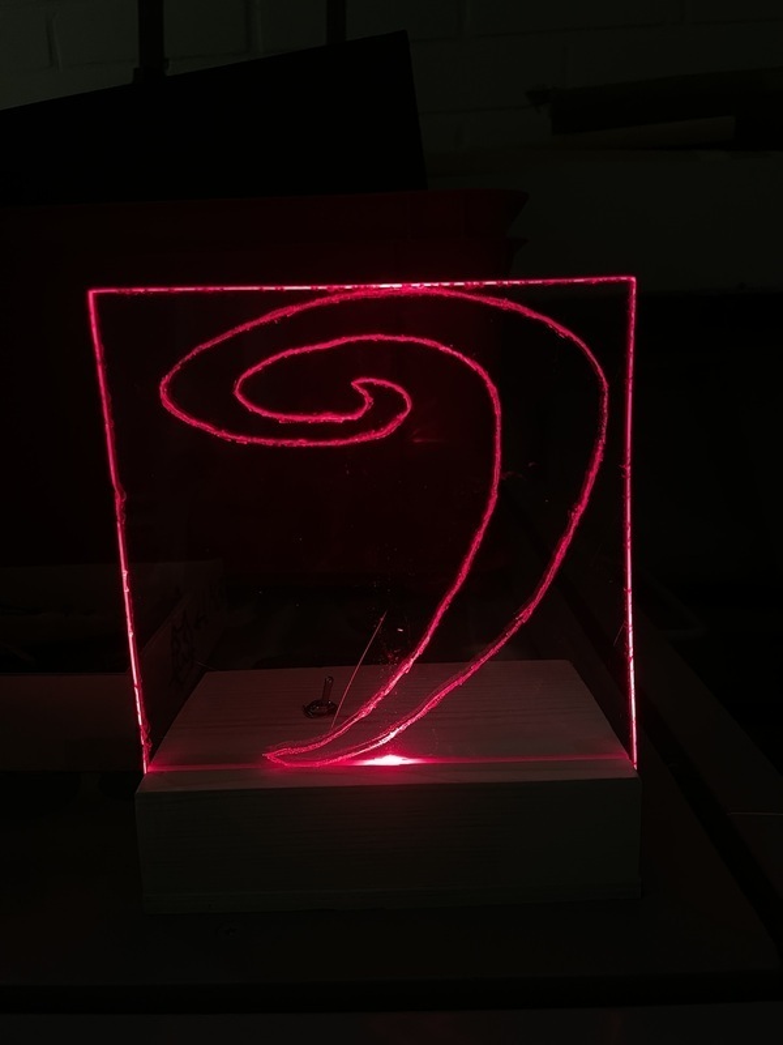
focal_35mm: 26
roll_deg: +0.3
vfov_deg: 67.3
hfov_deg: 53.1
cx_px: 392
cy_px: 522
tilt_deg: -14.0
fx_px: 784
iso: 500
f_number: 1.6
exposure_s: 1/33
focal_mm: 4.2
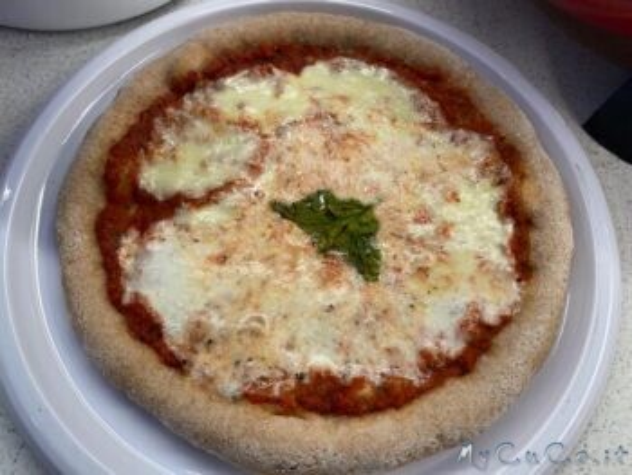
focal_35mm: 26
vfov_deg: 53.1
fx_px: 475
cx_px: 316
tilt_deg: -65.5
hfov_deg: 67.3
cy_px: 238
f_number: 1.8
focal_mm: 4.25
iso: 80
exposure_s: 1/100
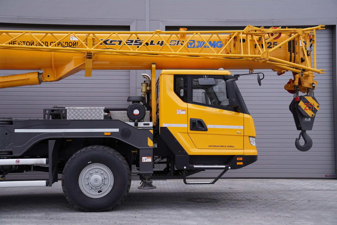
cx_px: 168
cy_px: 112
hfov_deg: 43.6
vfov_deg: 29.9
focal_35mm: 45
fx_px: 421
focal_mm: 30
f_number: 4
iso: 250
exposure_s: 1/800
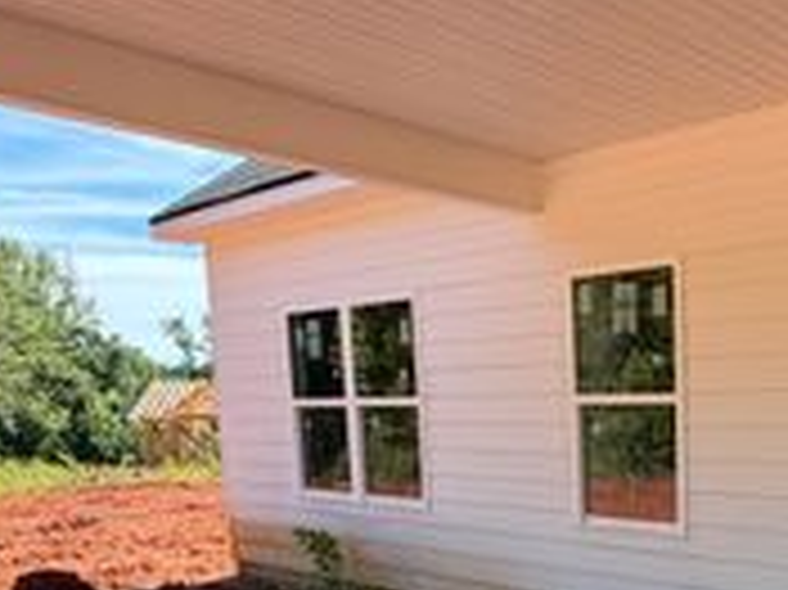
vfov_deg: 34.0
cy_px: 529
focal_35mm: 40
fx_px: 910
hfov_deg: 41.4
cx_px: 770
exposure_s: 1/475
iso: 64
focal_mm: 2.22
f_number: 2.2
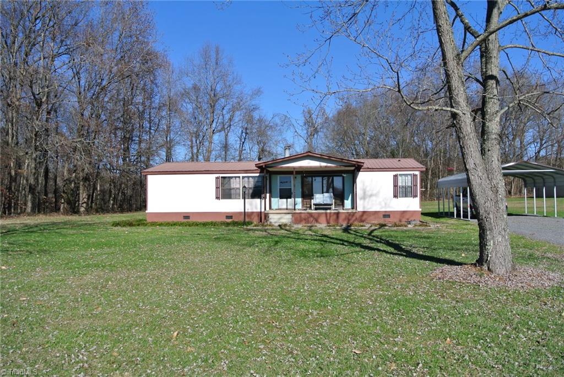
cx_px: 282
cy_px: 188
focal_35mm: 30
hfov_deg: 61.9
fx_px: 470
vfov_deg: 43.7
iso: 100
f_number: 5
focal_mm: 11.4
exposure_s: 1/800
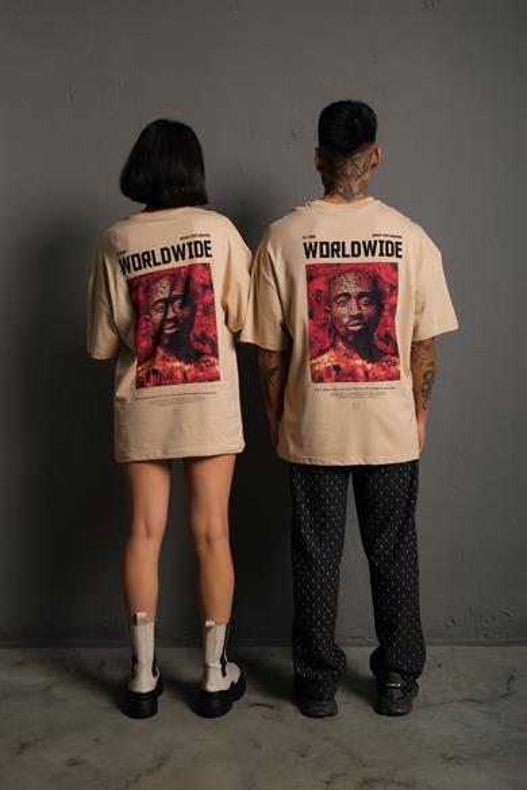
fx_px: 768
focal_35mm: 35
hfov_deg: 37.9
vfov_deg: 54.4
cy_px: 395
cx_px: 264
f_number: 5
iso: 160
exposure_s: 1/160
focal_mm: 23.3
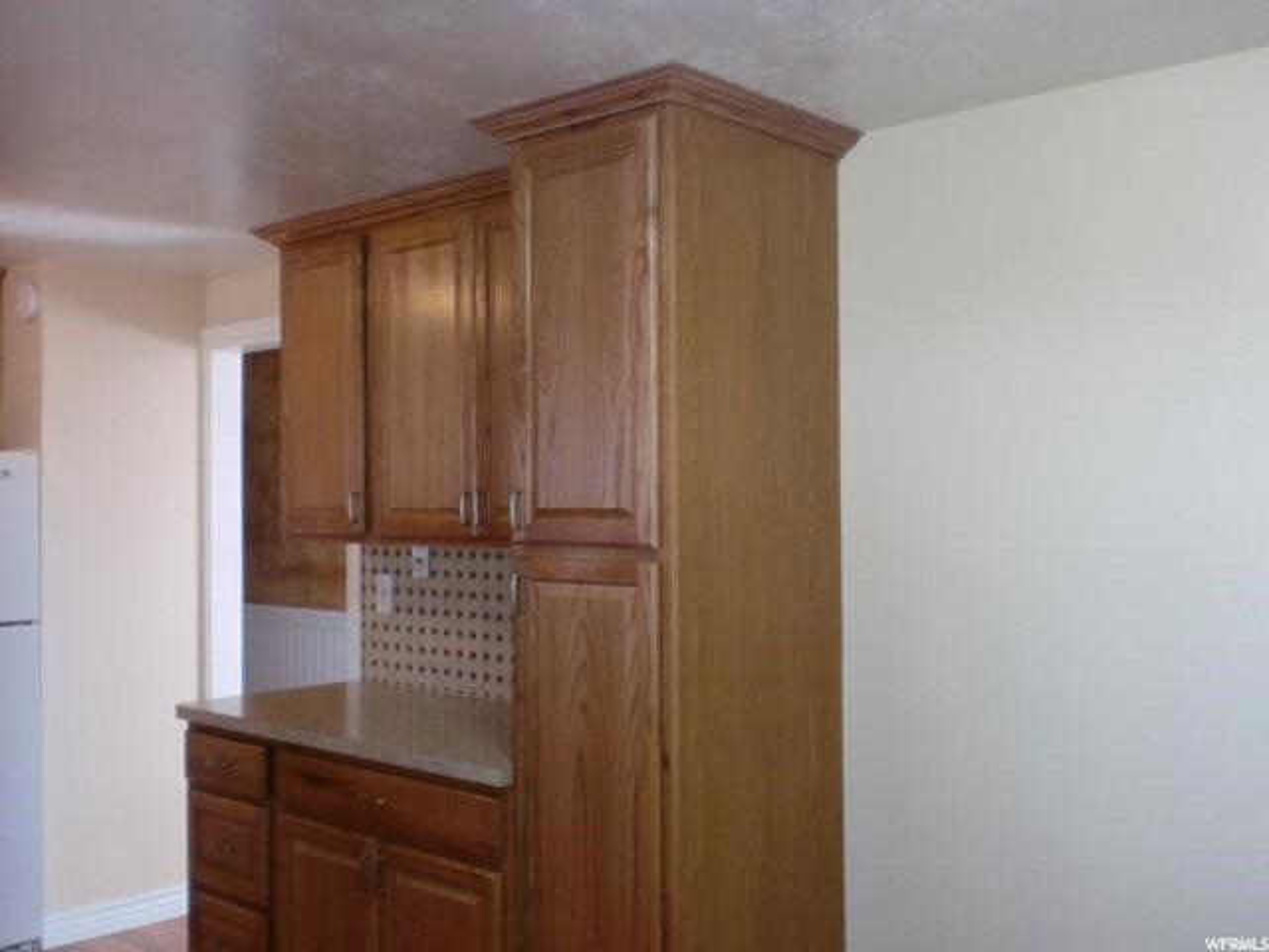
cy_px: 476
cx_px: 634
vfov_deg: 40.7
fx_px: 1283
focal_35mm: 35
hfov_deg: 52.6
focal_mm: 6.3
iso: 320
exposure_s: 1/60
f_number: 3.1
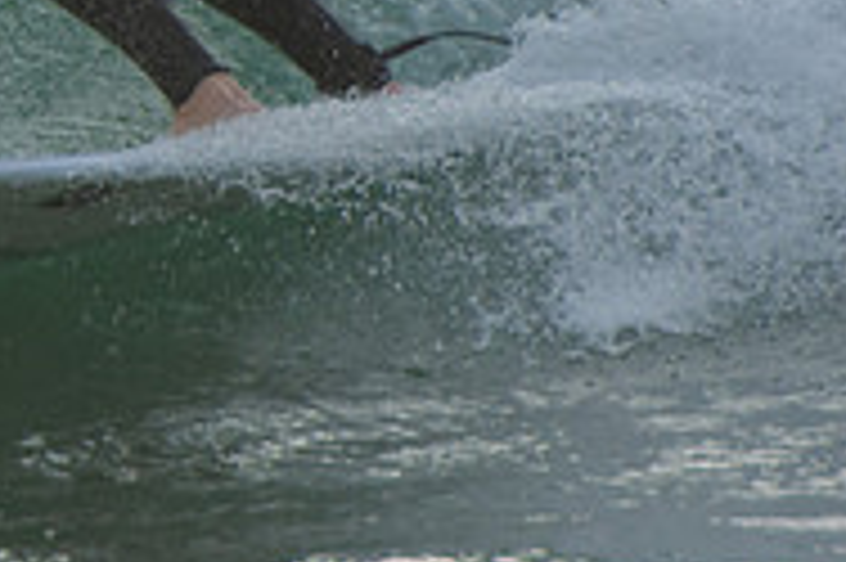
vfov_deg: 0.7
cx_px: -436
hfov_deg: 1.1
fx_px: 43530
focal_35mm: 1854
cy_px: -272
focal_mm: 400
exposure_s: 1/1000
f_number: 5.6
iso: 360
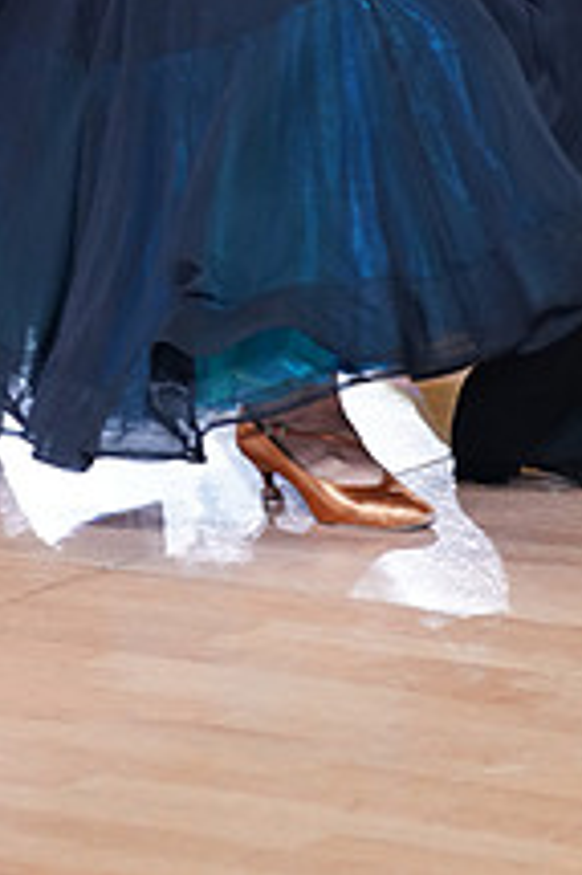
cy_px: -301
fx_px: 4979
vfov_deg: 9.8
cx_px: 67
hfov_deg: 6.7
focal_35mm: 205
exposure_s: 1/400
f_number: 2.8
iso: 2000
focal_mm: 76
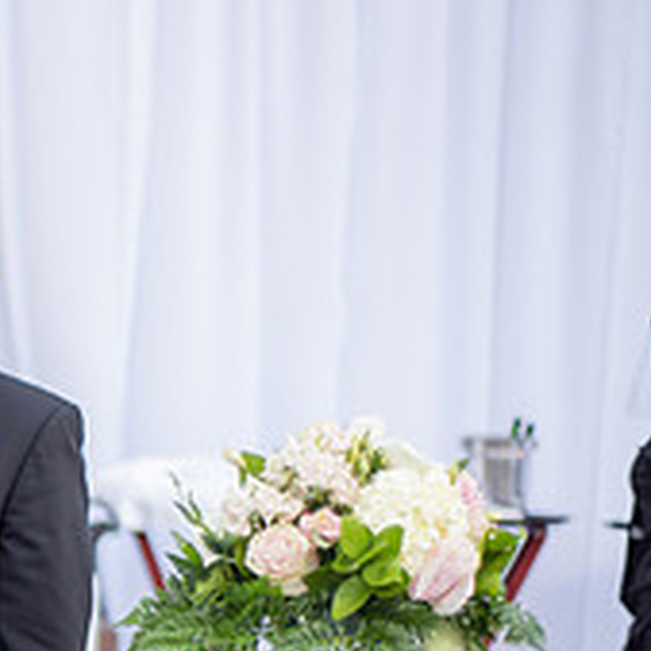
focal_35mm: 146
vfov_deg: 11.9
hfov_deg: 11.3
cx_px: -408
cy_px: 618
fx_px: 3106
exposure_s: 1/500
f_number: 1.8
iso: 500
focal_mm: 50
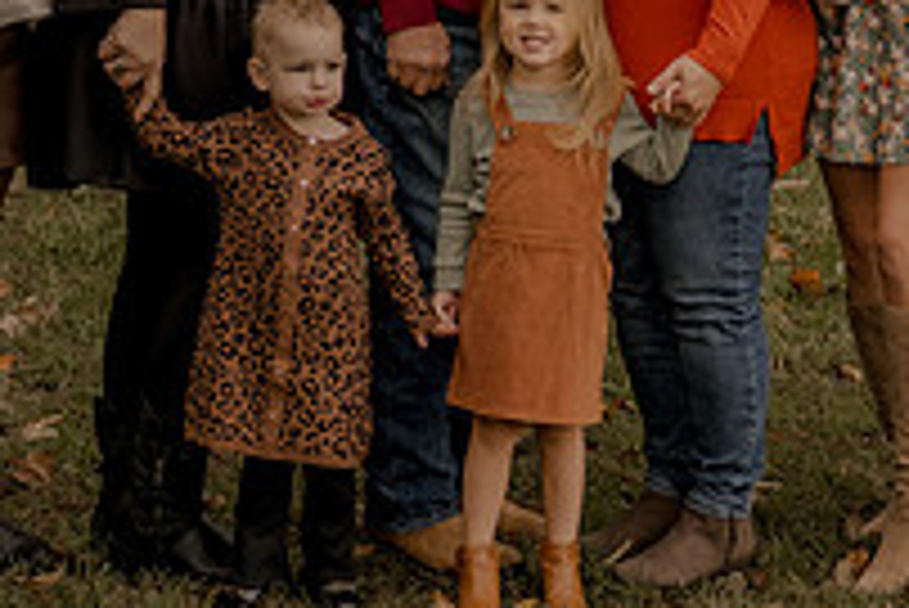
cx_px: 324
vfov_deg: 7.1
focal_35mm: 192
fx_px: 4851
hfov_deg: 10.7
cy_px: -45
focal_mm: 45
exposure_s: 1/160
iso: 250
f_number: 2.8
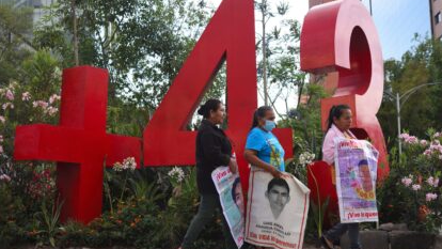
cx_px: 223
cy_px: 115
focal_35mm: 51
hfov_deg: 40.6
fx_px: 598
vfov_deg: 23.5
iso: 160
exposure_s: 1/500
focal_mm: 48
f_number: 4
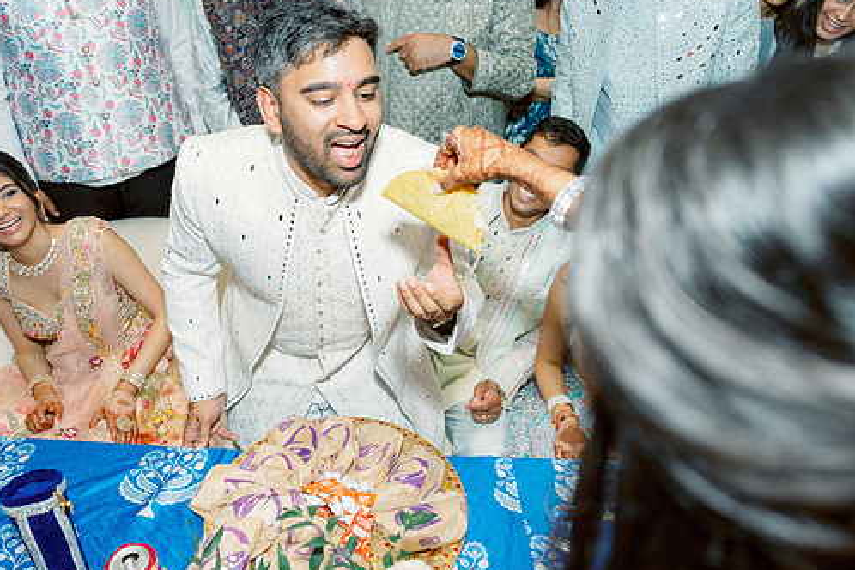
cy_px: 252
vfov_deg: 46.3
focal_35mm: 28
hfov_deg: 65.4
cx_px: 395
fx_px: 665
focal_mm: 24
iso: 500
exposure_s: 1/250
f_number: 2.8
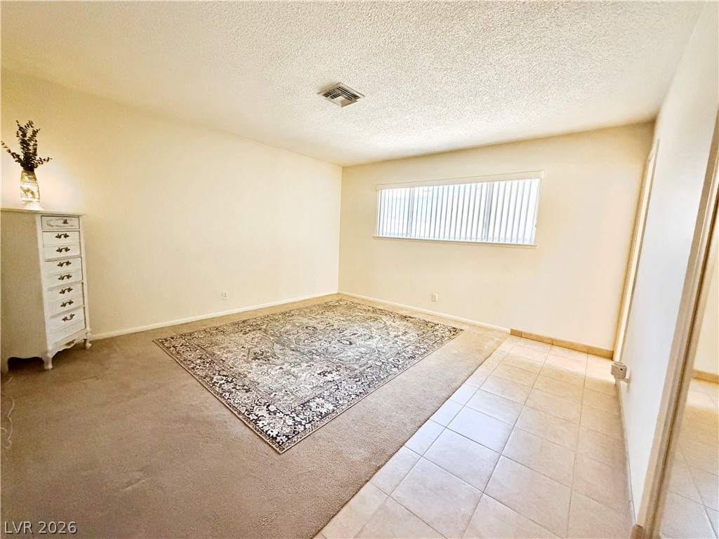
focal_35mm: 14
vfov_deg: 85.7
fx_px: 291
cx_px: 360
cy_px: 270
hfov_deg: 102.1
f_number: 2.2
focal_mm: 2.22
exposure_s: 1/60
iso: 1000
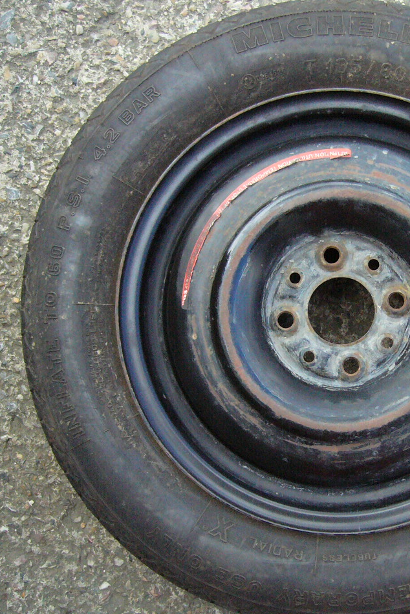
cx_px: 349
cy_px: 306
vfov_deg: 40.3
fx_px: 837
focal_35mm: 49
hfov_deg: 26.8
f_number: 2.8
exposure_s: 1/640
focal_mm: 5.8
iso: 400
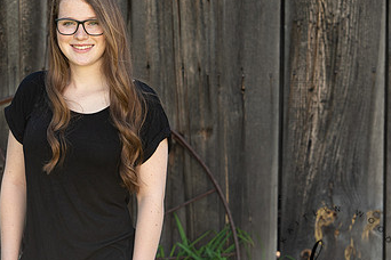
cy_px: 123
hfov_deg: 10.0
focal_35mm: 206
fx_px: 2237
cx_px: 107
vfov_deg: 6.7
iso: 400
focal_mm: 120
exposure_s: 1/200
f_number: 5.6
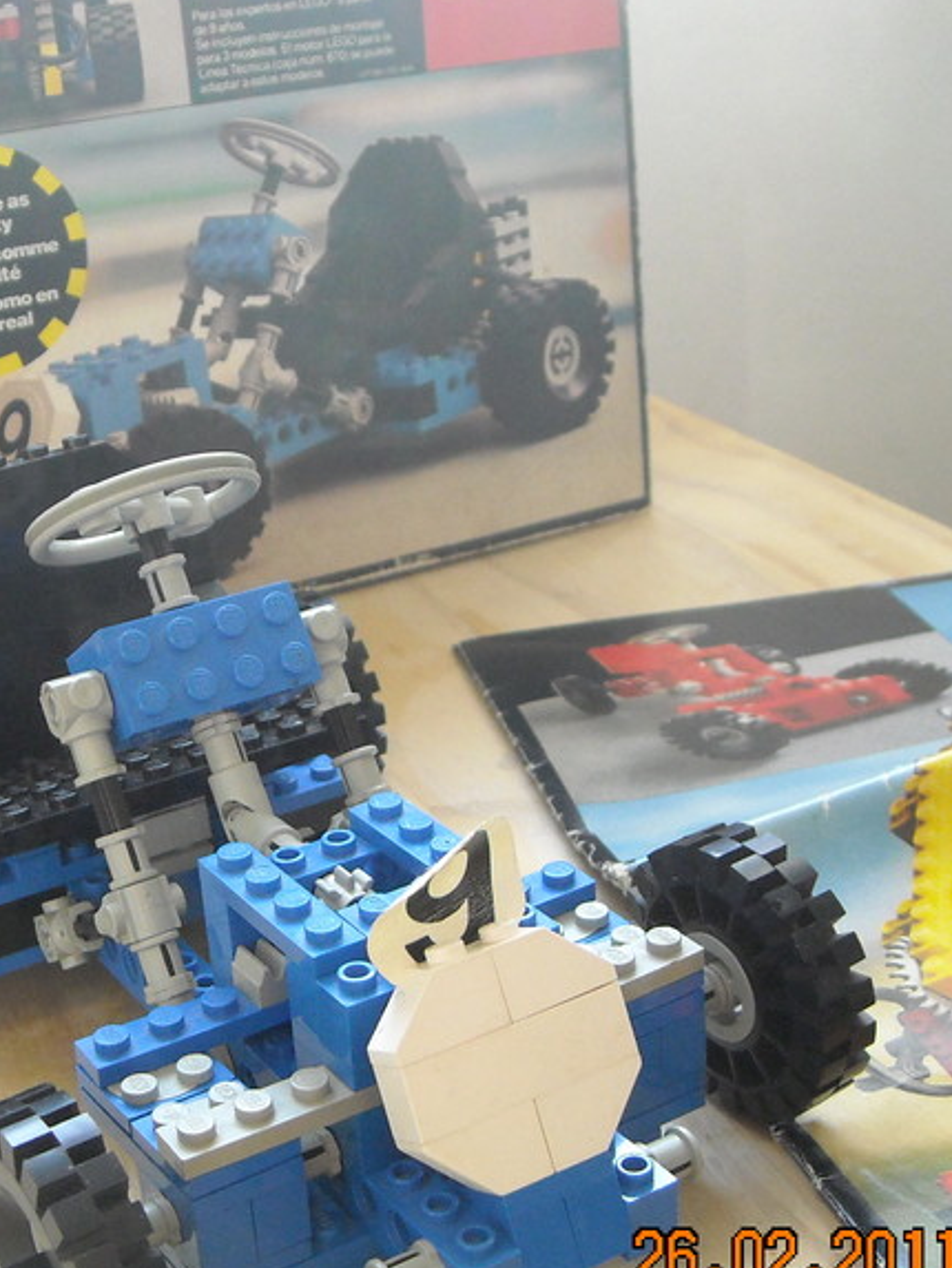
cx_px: 250
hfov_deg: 26.3
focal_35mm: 55
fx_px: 2016
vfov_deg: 34.9
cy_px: 665
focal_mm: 5.7
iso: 383
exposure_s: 1/184
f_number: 2.8
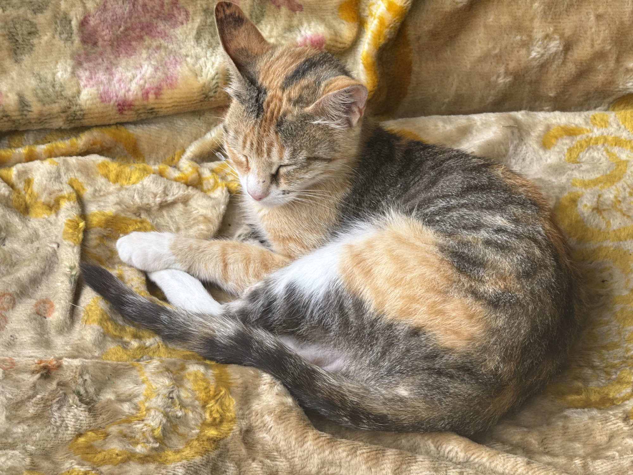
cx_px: 316
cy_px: 238
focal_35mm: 120
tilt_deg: -32.3
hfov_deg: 16.4
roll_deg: -2.9
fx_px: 2194
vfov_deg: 12.3
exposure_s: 1/162
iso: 50
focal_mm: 15.66
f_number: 2.8
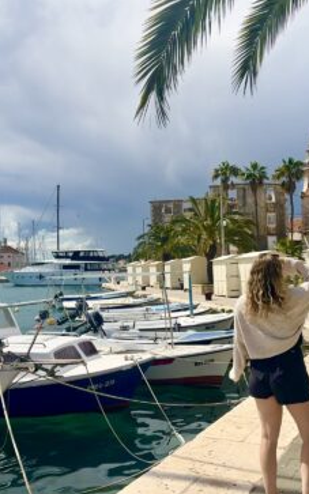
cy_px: 252
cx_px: 165
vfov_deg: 55.3
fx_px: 471
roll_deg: -0.2
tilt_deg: +1.0
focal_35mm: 35
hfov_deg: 36.3
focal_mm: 6.86
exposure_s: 1/10753
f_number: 1.78
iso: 80
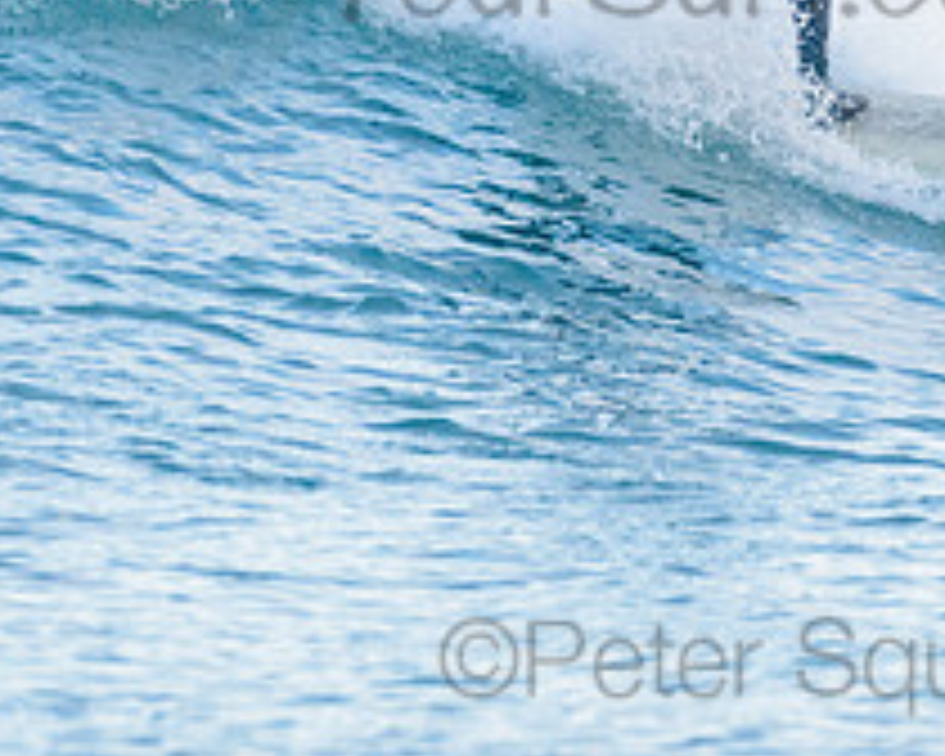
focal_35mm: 1584
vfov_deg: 1.0
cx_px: 927
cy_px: -261
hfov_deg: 1.2
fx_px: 44302
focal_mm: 500
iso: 2200
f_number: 5.6
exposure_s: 1/2000
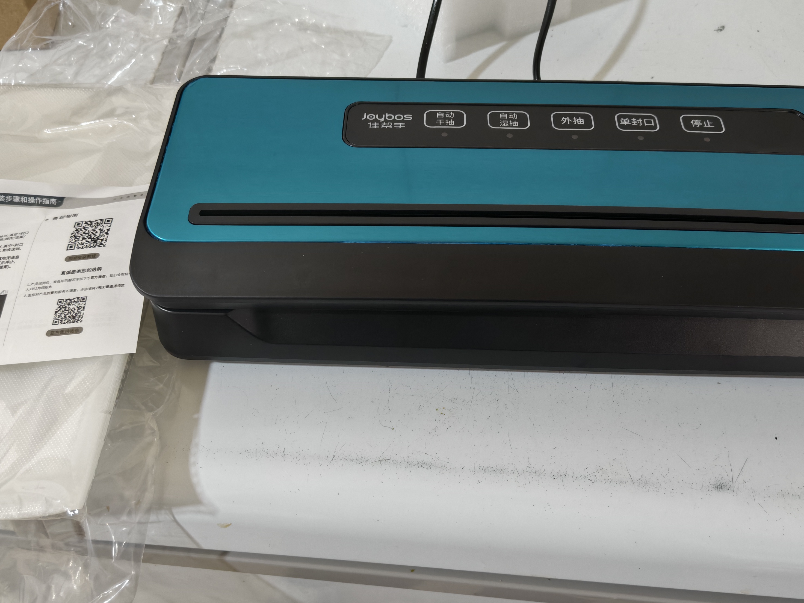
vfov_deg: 44.2
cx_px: 406
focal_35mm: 32
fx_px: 743
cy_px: 302
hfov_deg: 56.8
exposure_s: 1/50
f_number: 1.88
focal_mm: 5.56
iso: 359
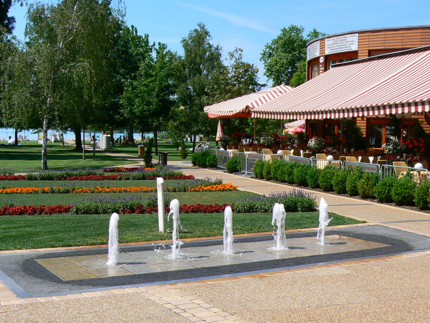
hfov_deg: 38.2
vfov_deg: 29.1
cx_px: 215
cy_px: 162
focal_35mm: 50
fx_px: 621
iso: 80
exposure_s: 1/400
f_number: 5.6
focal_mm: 6.2
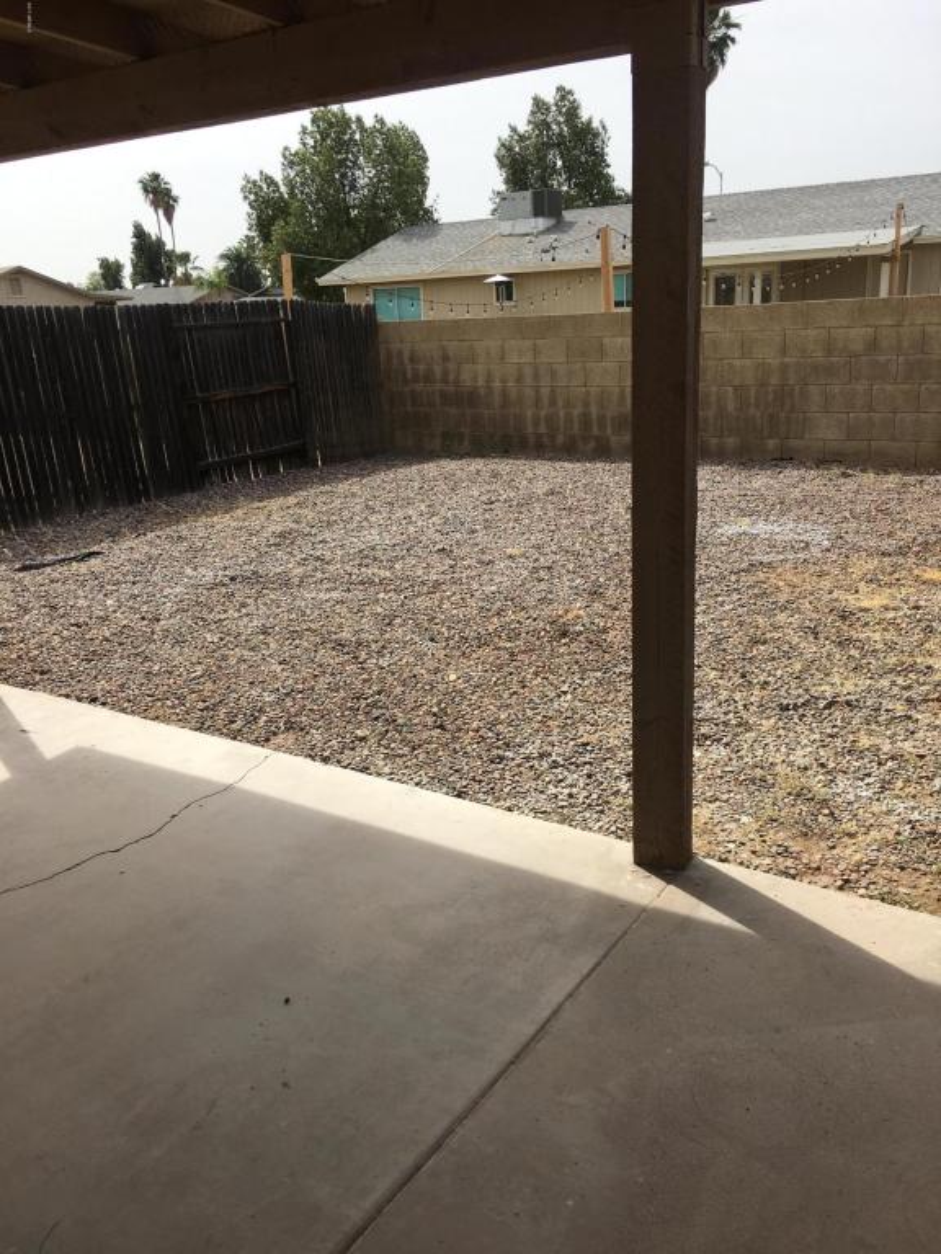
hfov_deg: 48.2
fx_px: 1051
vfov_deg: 61.7
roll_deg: +2.1
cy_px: 627
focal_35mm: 29
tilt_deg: -16.2
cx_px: 470
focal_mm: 4.15
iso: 25
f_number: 2.2
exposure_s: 1/2024
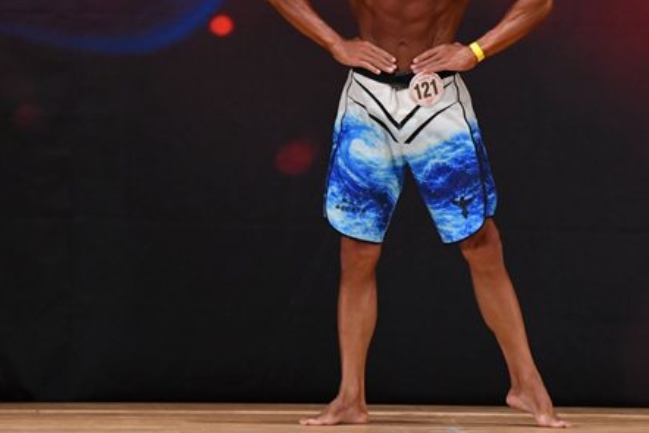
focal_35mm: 473
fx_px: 8529
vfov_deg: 2.9
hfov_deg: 4.4
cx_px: 407
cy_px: 95
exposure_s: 1/400
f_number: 5.6
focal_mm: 180
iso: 3200
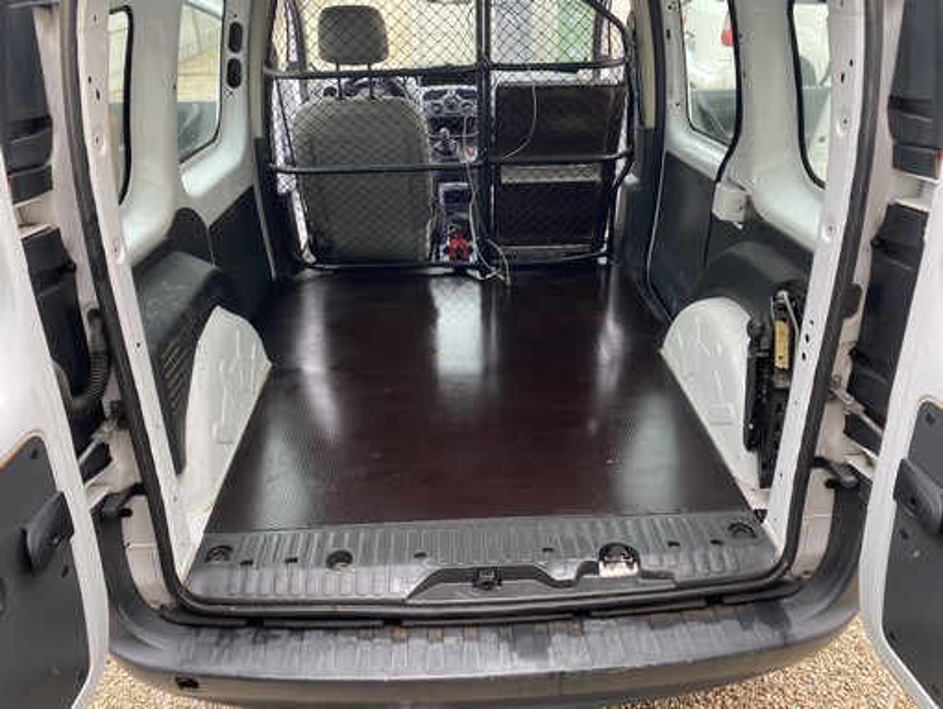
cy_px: 354
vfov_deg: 53.1
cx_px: 472
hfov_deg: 67.3
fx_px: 709
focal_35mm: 26
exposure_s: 1/122
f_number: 1.8
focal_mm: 4.25
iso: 40
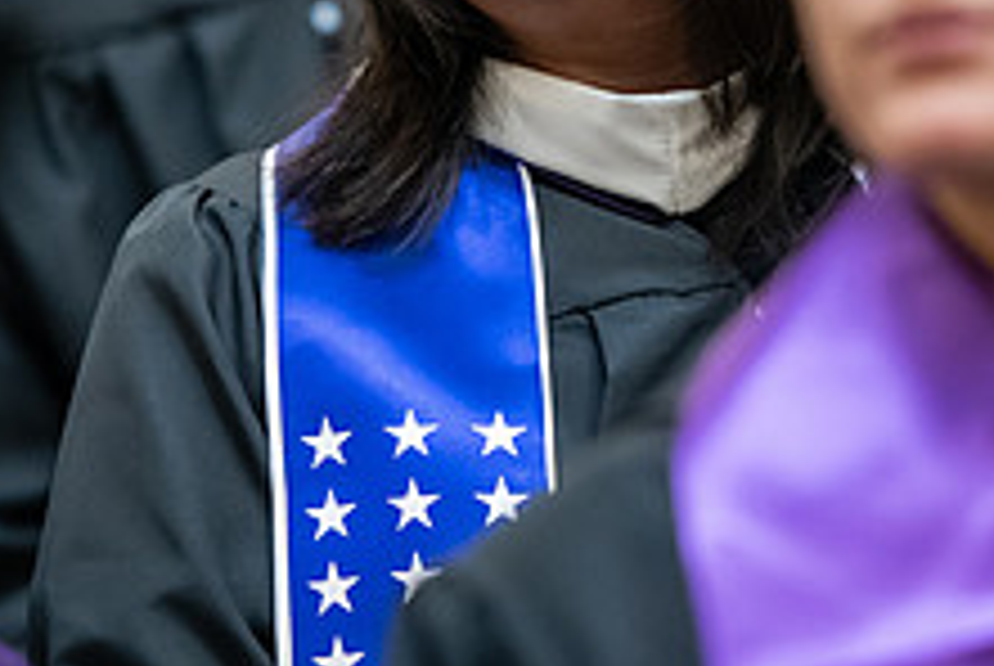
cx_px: 535
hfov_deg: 5.1
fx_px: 11225
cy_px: -133
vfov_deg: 3.4
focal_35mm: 406
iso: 3200
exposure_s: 1/200
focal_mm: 155
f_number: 3.2
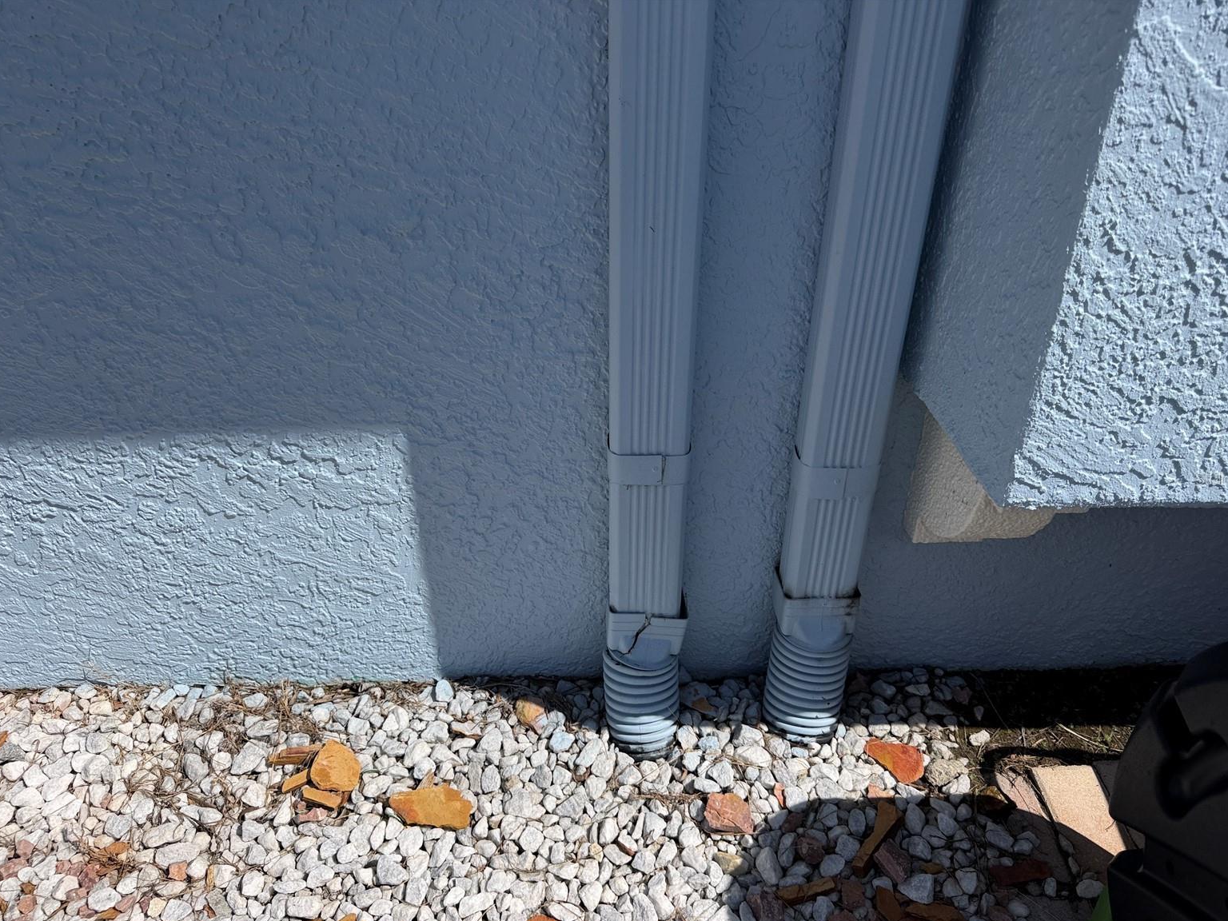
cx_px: 632
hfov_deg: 69.4
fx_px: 887
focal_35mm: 25
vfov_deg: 54.9
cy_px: 478
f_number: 1.78
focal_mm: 6.76
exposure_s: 1/7353
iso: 80
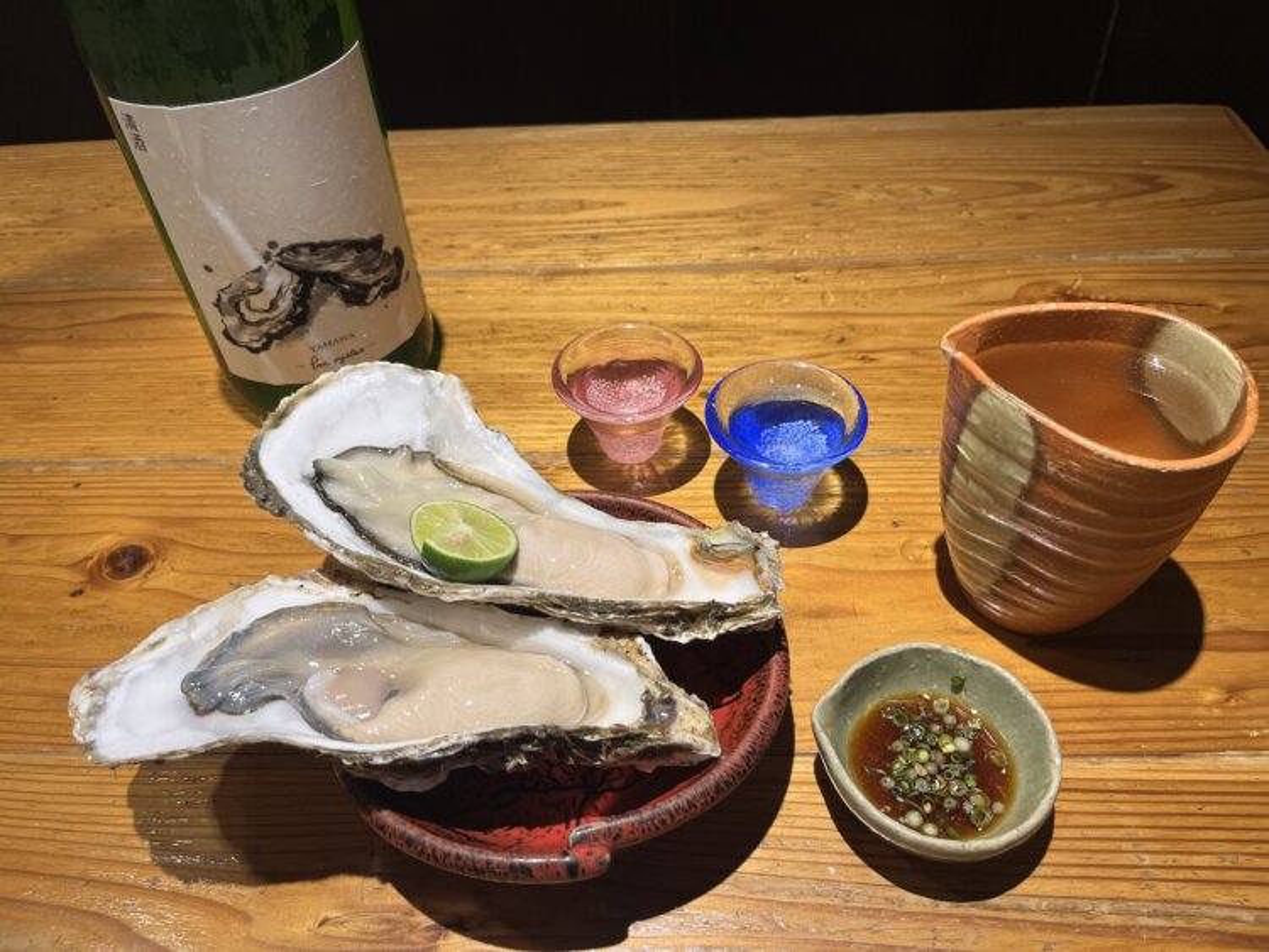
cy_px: 476
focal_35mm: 26
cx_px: 634
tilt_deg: -47.4
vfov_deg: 53.1
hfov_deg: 67.3
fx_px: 953
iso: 125
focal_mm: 5.1
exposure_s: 1/100
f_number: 1.6
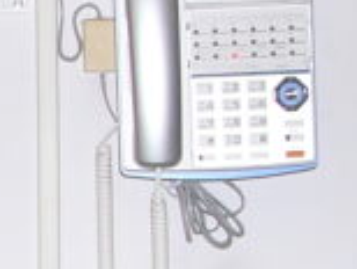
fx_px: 1849
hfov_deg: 10.1
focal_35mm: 179
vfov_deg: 8.2
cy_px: 308
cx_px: -371
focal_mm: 6
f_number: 2.8
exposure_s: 1/60
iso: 100
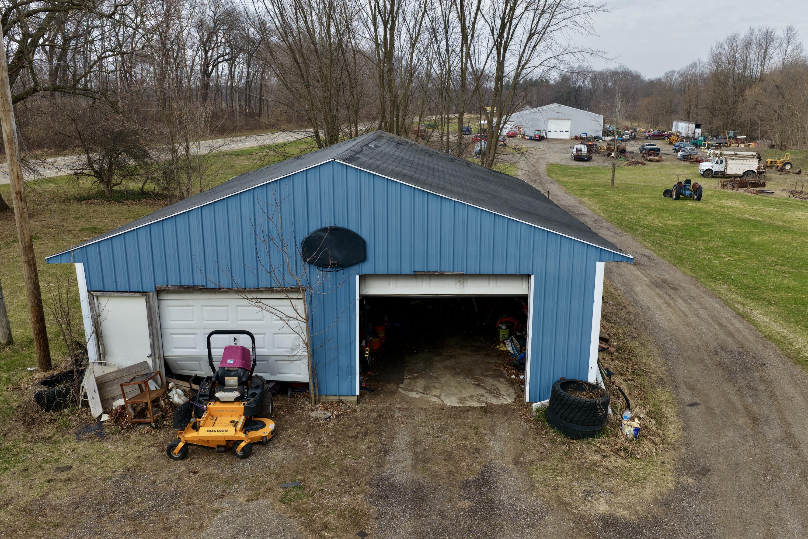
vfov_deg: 46.4
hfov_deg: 65.5
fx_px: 628
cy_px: 270
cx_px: 404
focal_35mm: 28
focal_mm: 14.45
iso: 160
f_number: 2.8
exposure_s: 1/1000
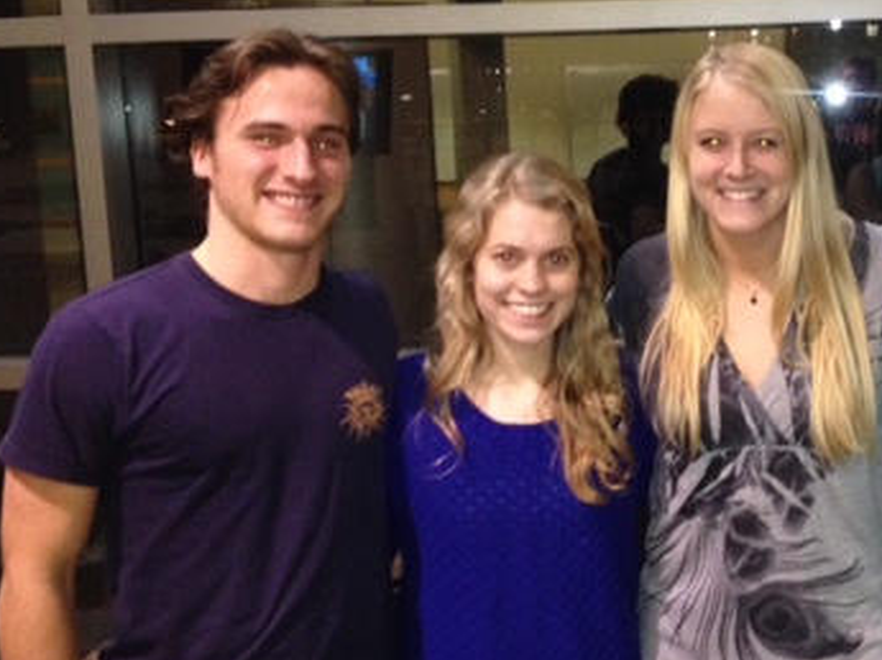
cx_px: 721
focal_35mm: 65
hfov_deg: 29.1
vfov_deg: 22.5
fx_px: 1654
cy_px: 322
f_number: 2.4
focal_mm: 4.28
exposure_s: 1/16
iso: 250
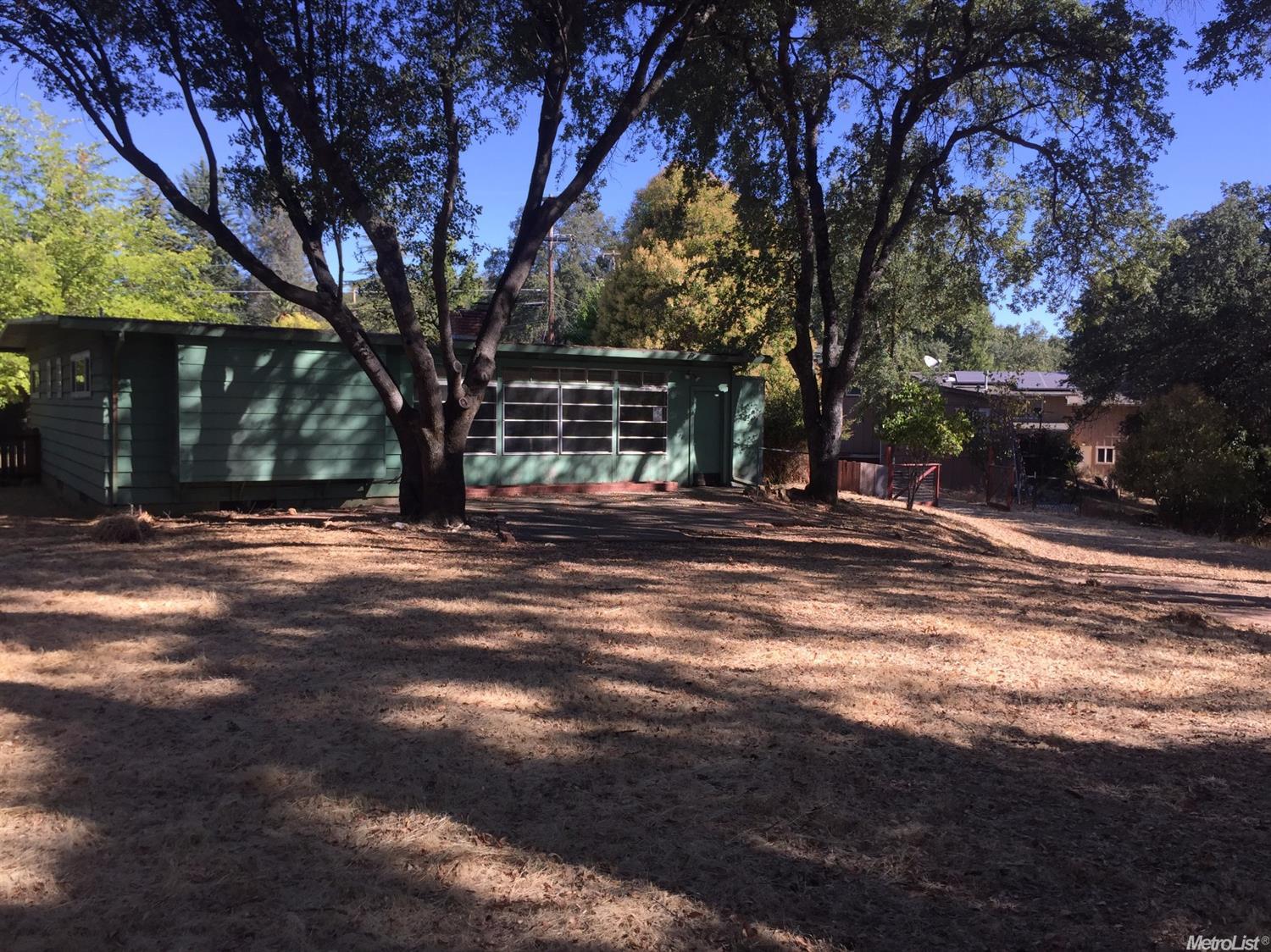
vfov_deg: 48.2
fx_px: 1064
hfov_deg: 61.7
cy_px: 476
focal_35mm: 29
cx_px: 636
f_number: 2.2
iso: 32
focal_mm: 4.15
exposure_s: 1/694
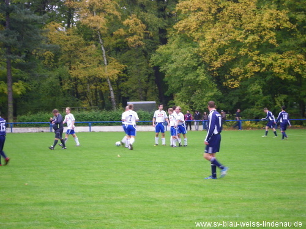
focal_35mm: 112
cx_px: 153
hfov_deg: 17.6
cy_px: 114
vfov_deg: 13.2
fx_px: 990
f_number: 5.8
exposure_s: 1/30
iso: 80
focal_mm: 19.6
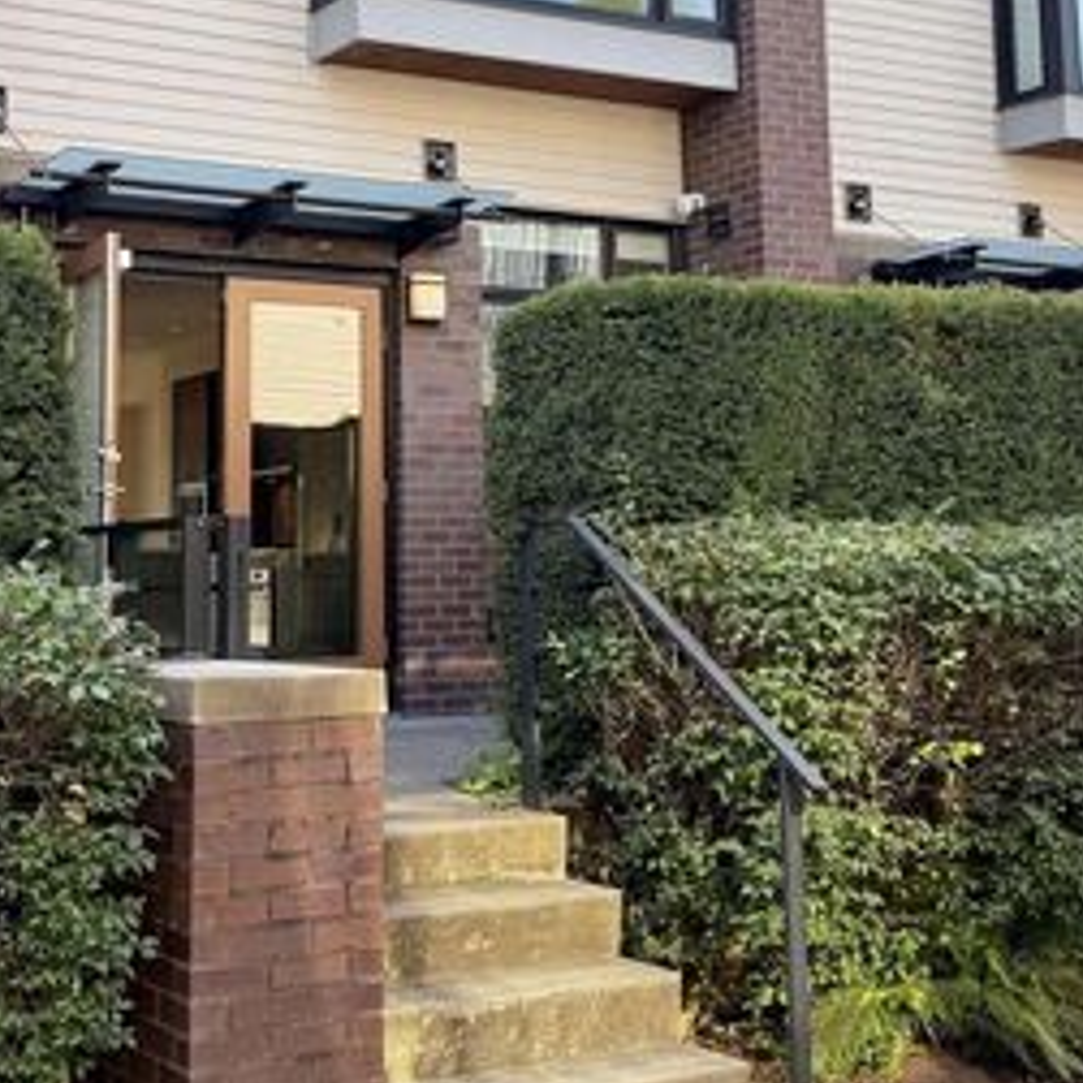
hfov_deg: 31.6
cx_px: 436
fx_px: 1911
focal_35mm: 54
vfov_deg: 31.2
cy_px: 298
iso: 80
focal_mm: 6.76
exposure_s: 1/722
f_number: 1.78
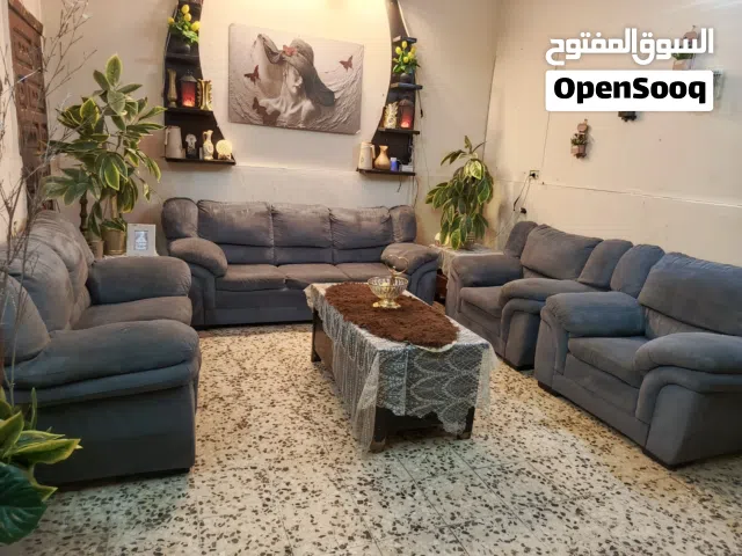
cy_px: 278
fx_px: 514
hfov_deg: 71.6
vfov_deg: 56.8
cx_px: 371
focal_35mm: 24
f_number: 1.75
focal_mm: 5.25
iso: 851
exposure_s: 1/50
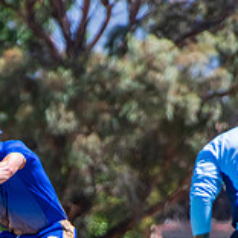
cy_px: 299
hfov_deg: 0.9
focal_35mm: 2015
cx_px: 37
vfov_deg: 0.9
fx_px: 15674
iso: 400
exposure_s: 1/1600
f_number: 6.3
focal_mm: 400
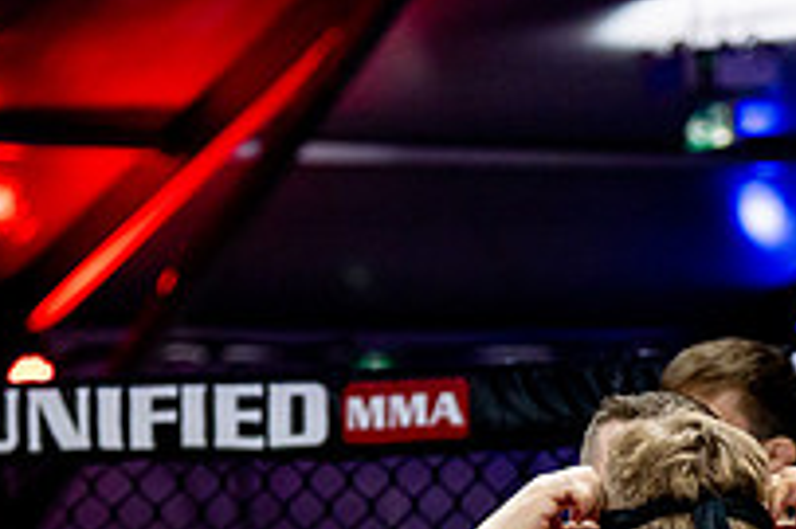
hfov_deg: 10.3
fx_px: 4419
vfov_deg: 6.8
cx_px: 576
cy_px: 754
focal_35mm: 200
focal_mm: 70
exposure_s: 1/1250
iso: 4000
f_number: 2.8
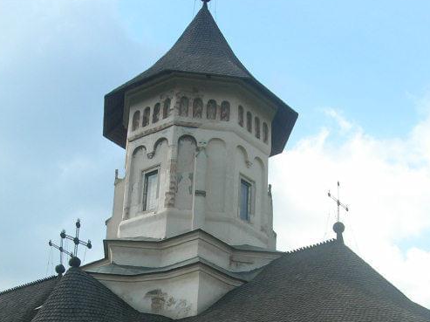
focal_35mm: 79
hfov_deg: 24.7
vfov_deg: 18.2
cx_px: 198
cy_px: 308
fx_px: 981
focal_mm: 7.8
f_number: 4.8
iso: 64
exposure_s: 1/310
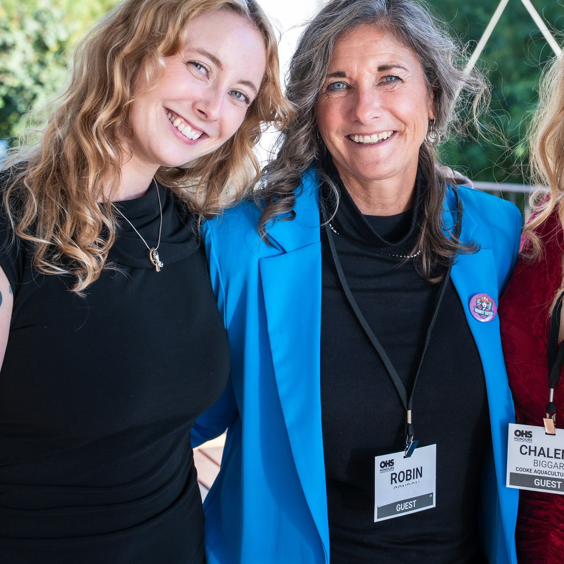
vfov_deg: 22.7
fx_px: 1401
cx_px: 381
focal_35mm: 76
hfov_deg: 22.7
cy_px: 206
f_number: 4
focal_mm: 42.8
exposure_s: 1/200
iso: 125
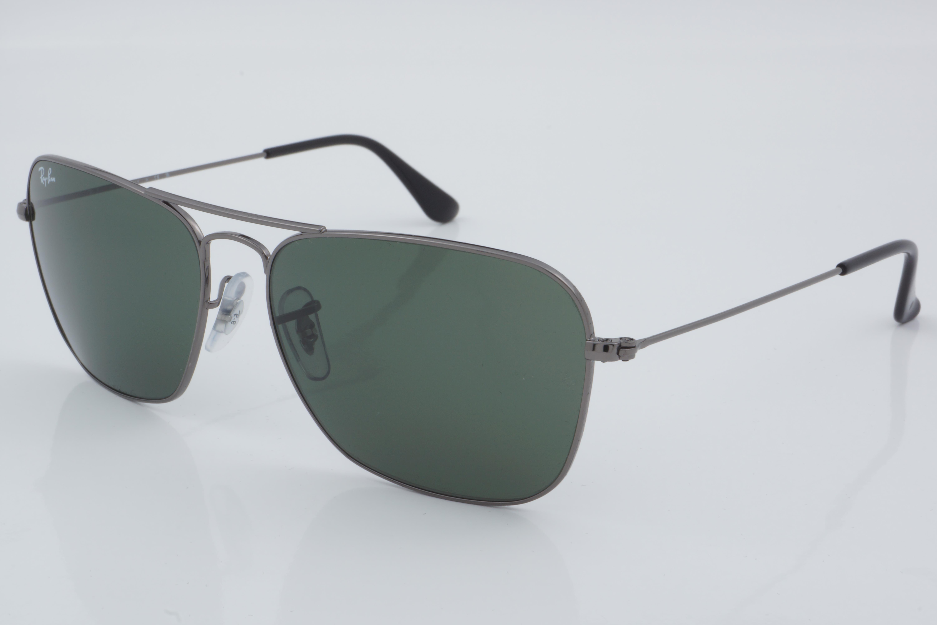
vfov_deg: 18.2
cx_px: 468
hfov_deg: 27.0
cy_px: 312
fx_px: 1952
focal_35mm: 75
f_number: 32
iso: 100
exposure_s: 1/4
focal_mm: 50
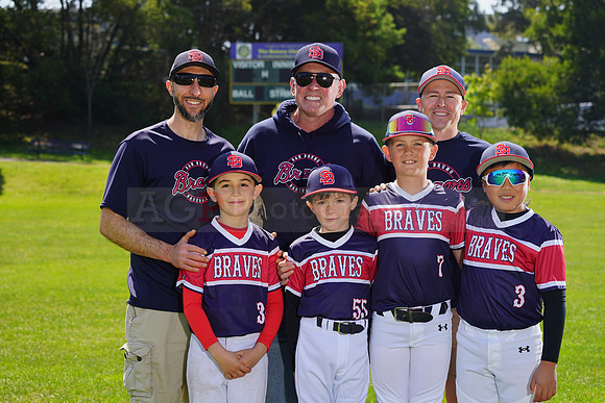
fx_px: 1681
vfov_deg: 13.7
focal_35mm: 100
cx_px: 302
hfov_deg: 20.4
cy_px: 202
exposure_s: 1/250
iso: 100
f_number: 8
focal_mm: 100
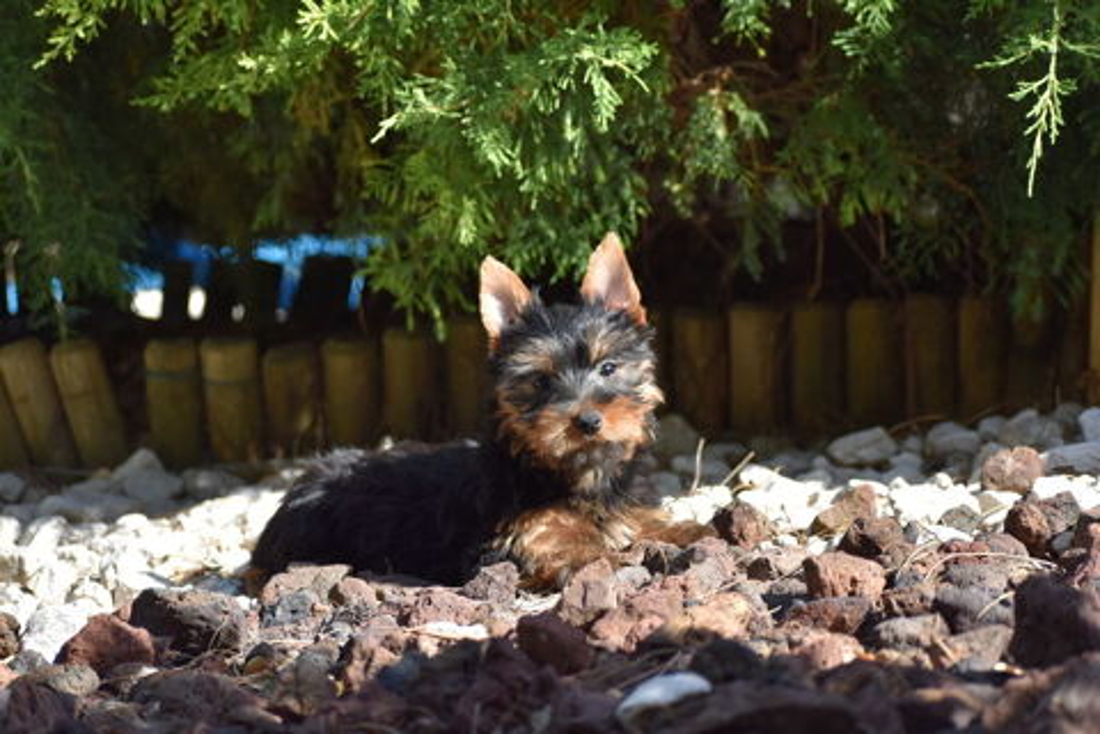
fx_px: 4354
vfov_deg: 9.6
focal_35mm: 142
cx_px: 550
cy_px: 367
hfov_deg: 14.4
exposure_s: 1/1250
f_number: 5
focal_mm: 95
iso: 400
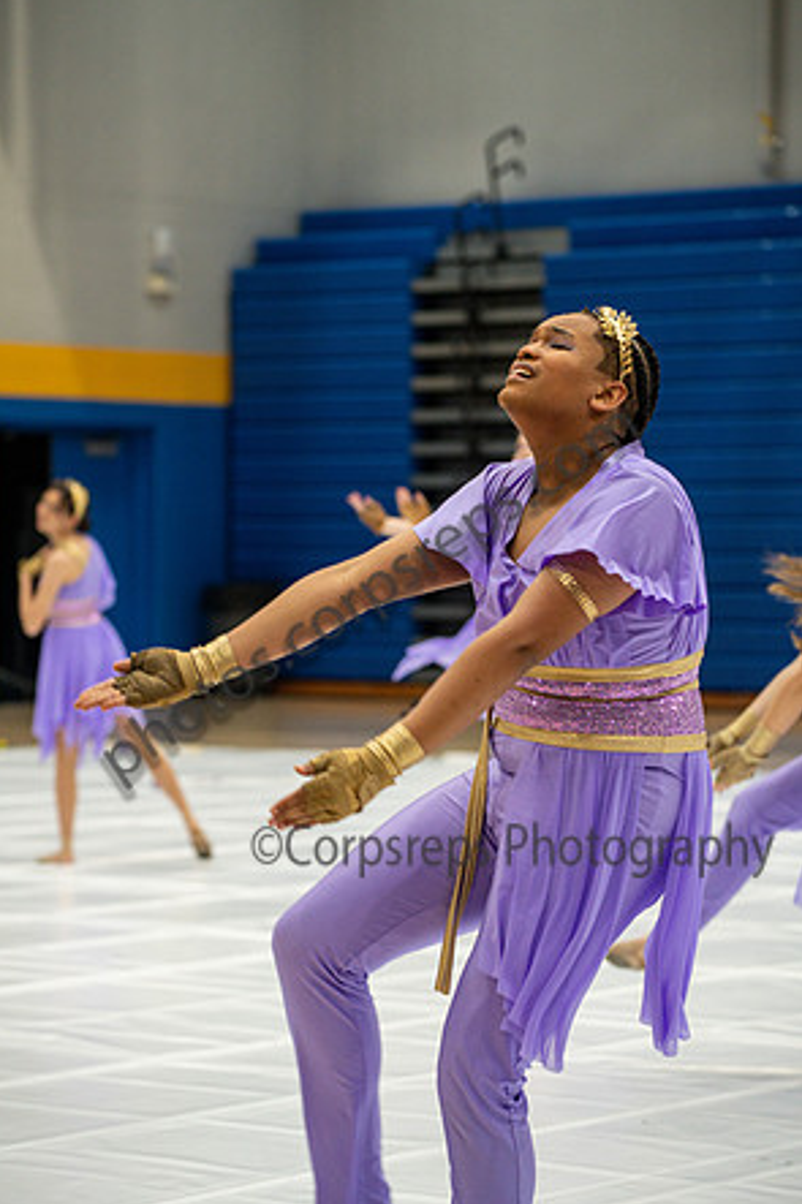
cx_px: 397
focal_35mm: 122
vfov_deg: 16.8
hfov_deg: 11.2
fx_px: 4080
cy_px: 598
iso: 2200
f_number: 4
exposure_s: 1/500
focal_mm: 120
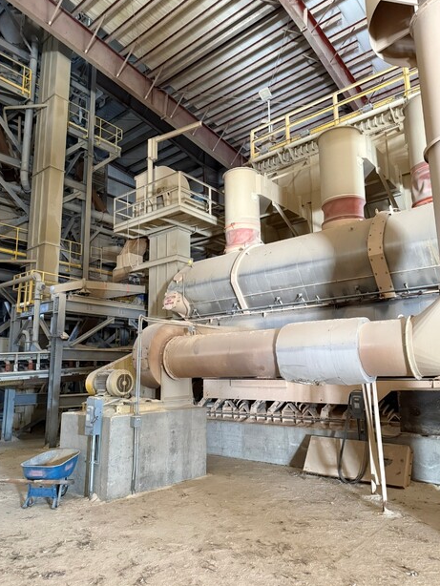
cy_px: 293
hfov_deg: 54.9
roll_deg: +0.8
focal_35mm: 25
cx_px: 219
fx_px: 423
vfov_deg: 69.4
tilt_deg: +11.2
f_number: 1.78
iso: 800
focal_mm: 6.76
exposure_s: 1/55
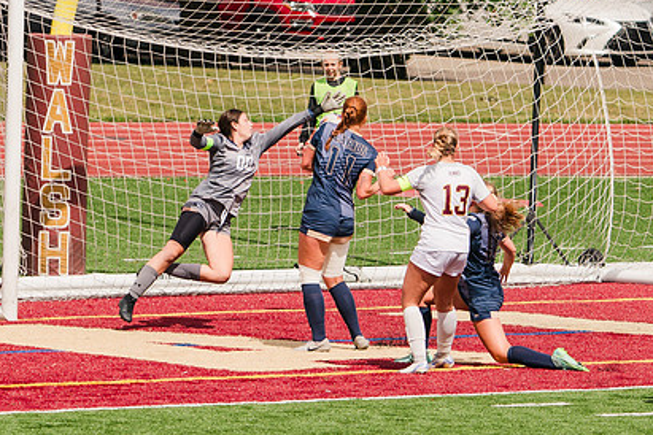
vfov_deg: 2.4
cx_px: 376
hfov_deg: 3.6
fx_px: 10375
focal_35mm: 572
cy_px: 269
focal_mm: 245
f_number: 5.6
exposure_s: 1/1600
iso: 160
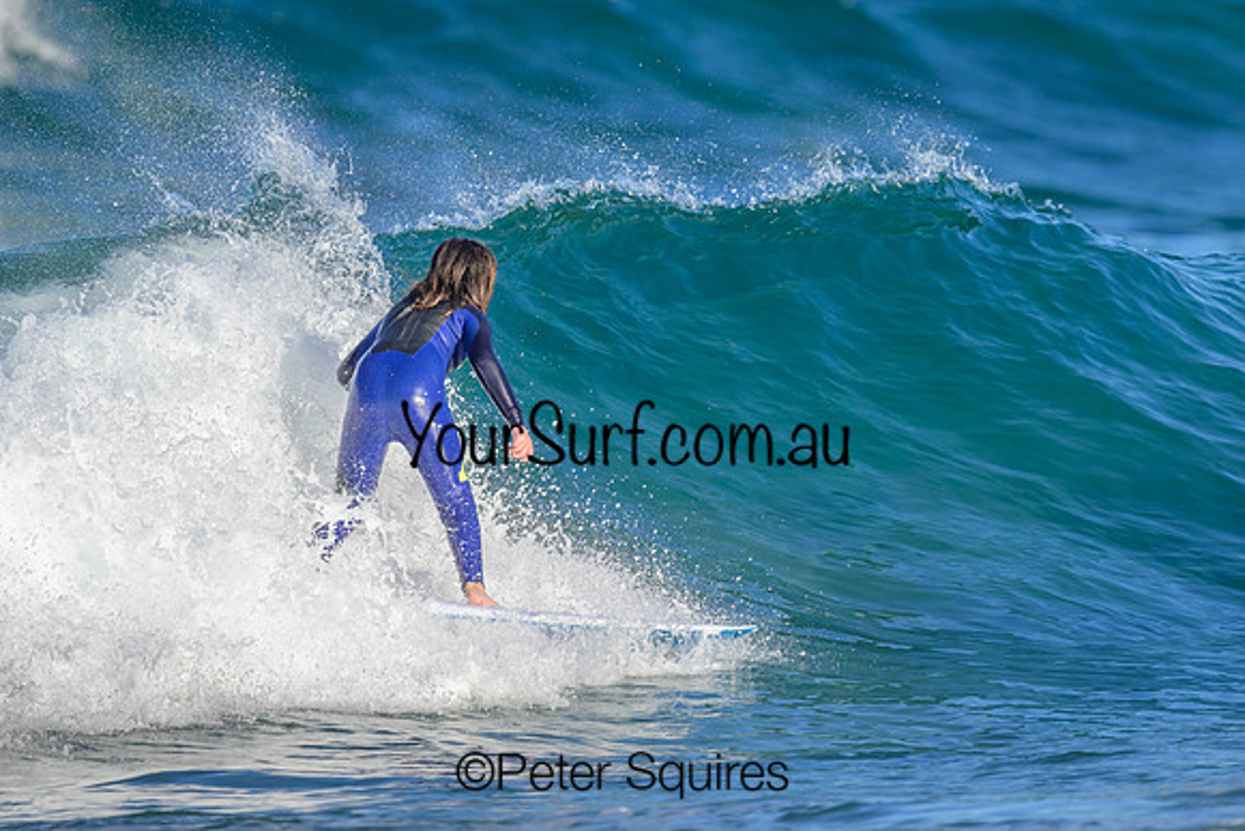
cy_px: 307
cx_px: 675
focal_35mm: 1010
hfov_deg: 2.0
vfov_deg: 1.4
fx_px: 34921
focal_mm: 800
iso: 640
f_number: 6.3
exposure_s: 1/2000
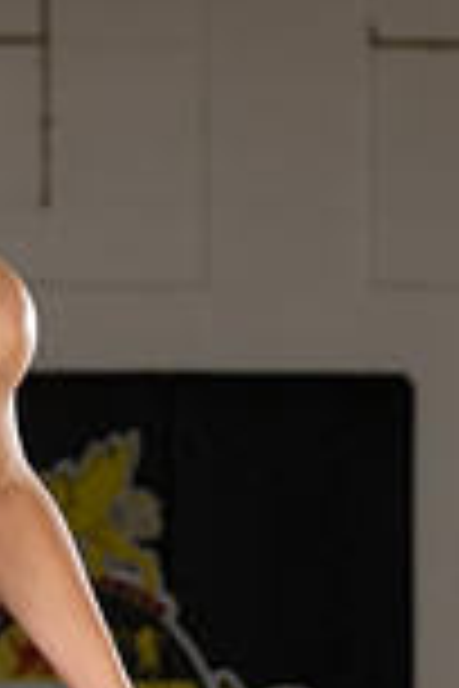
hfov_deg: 3.7
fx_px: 7152
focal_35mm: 374
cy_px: 785
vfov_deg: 5.5
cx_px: -296
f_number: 5.6
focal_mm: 70
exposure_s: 1/125
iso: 400
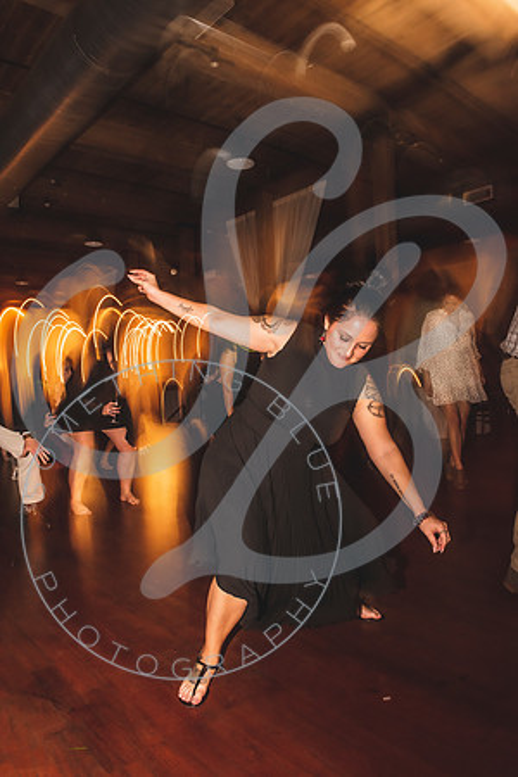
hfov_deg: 53.1
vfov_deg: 73.7
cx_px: 259
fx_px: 518
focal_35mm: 24
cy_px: 388
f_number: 11
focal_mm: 24
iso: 1000
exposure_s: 1/6
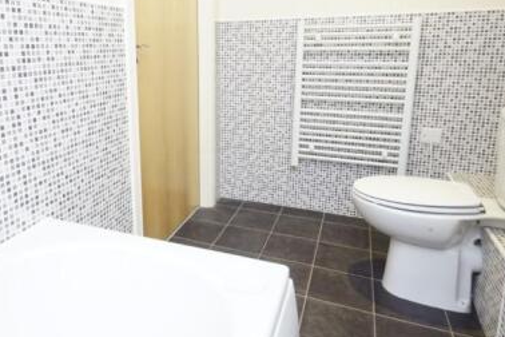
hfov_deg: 68.5
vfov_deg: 49.0
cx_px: 194
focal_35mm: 26
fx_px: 365
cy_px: 122
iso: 800
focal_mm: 10
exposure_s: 1/8
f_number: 8
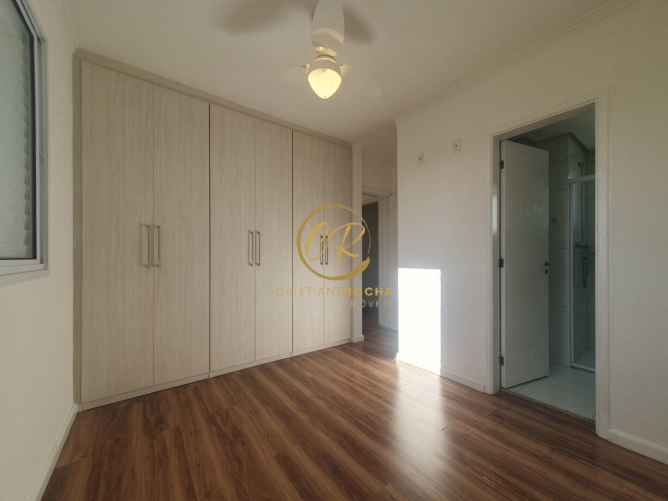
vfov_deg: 89.9
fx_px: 251
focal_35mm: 13
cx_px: 334
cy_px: 250
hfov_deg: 106.2
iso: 50
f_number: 2.2
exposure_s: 1/245
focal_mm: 1.8
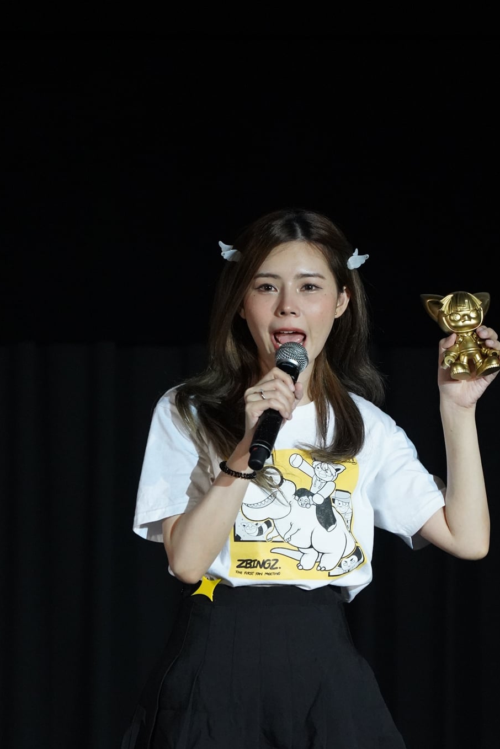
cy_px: 489
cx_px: 261
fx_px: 11770
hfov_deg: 2.4
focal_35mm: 565
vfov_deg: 3.6
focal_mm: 400
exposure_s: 1/400
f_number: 5.6
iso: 6400
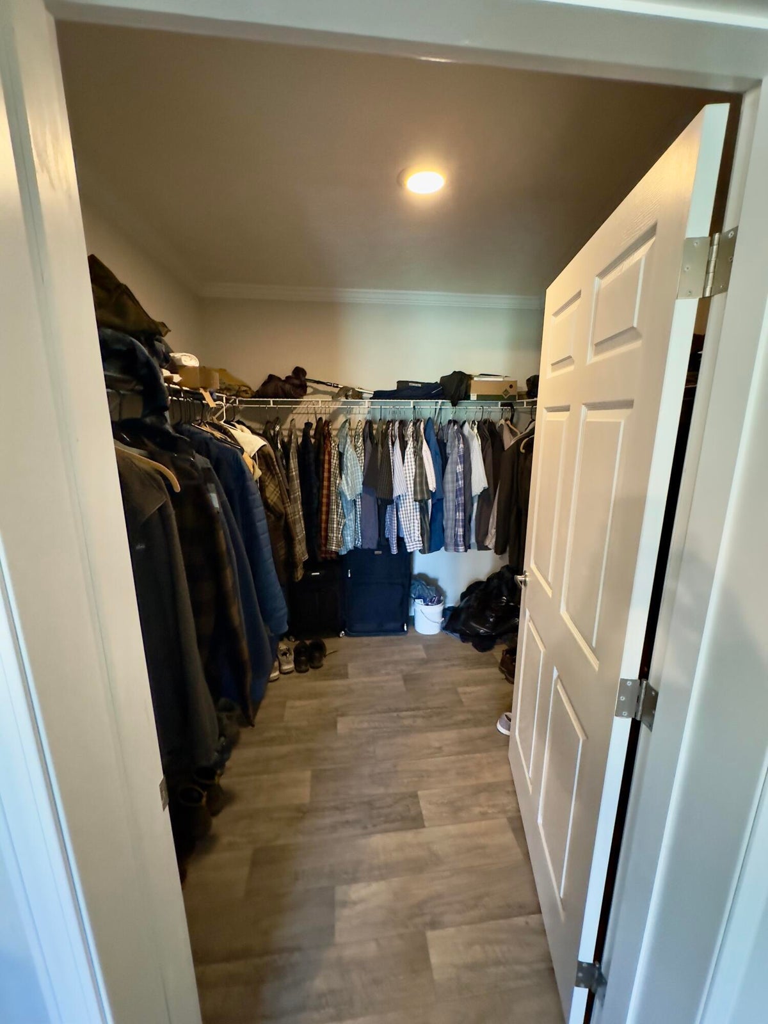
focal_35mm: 14
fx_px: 414
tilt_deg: -12.0
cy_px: 512
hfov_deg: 85.7
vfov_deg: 102.1
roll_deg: -0.7
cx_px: 384
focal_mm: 2.22
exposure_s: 1/47
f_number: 2.2
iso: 1250
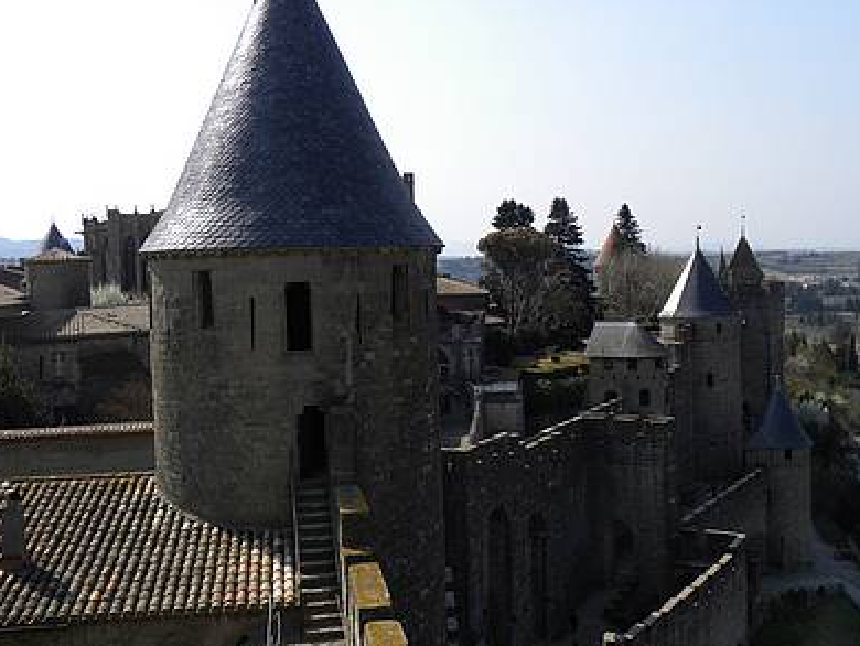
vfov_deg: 34.4
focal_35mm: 42
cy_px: 322
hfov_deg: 44.8
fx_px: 1044
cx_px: 428
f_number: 6.3
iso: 64
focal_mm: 7.3
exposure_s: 1/285
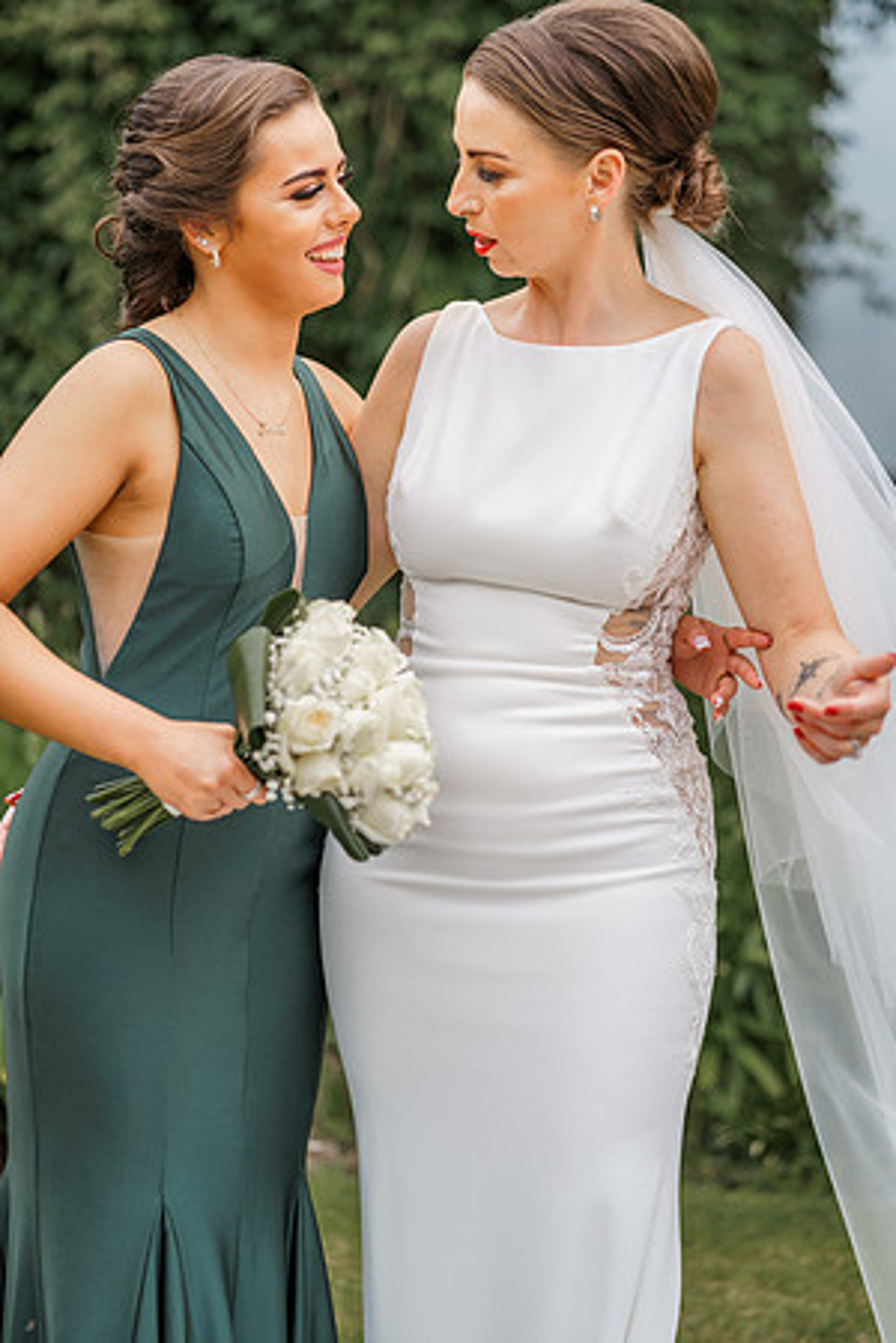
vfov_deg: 23.9
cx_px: 448
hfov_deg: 16.1
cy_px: 672
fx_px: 3173
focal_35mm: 85
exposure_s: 1/640
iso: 100
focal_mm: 85
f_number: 2.8
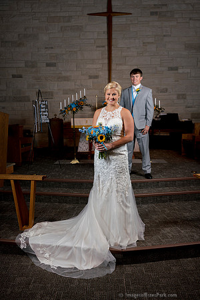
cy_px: 150
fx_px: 250
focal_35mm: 30
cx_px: 100
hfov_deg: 43.6
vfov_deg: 61.9
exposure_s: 1/100
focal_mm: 30
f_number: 5
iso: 200
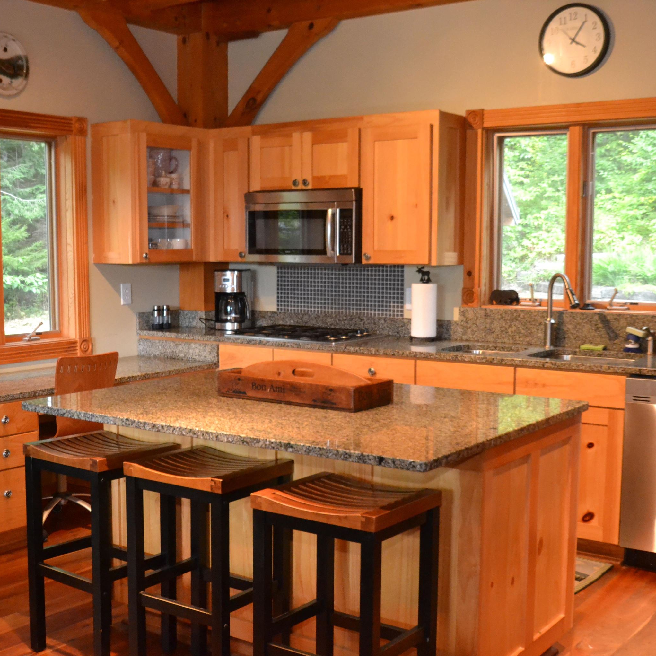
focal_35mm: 46
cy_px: 328
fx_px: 986
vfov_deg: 36.8
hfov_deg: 36.7
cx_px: 280
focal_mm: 24
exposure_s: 1/60
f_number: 4.5
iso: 3200
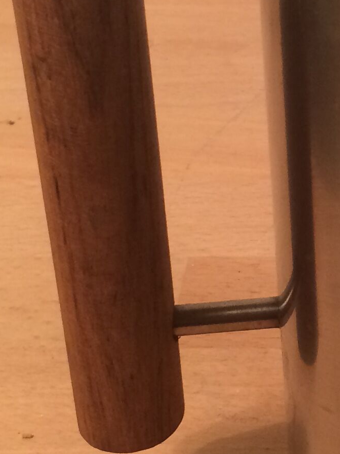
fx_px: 1402
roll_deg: +0.1
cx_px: 453
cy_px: 117
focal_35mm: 107
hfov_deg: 13.3
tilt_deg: -31.6
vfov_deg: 18.3
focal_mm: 4.15
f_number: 2.2
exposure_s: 1/33
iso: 64
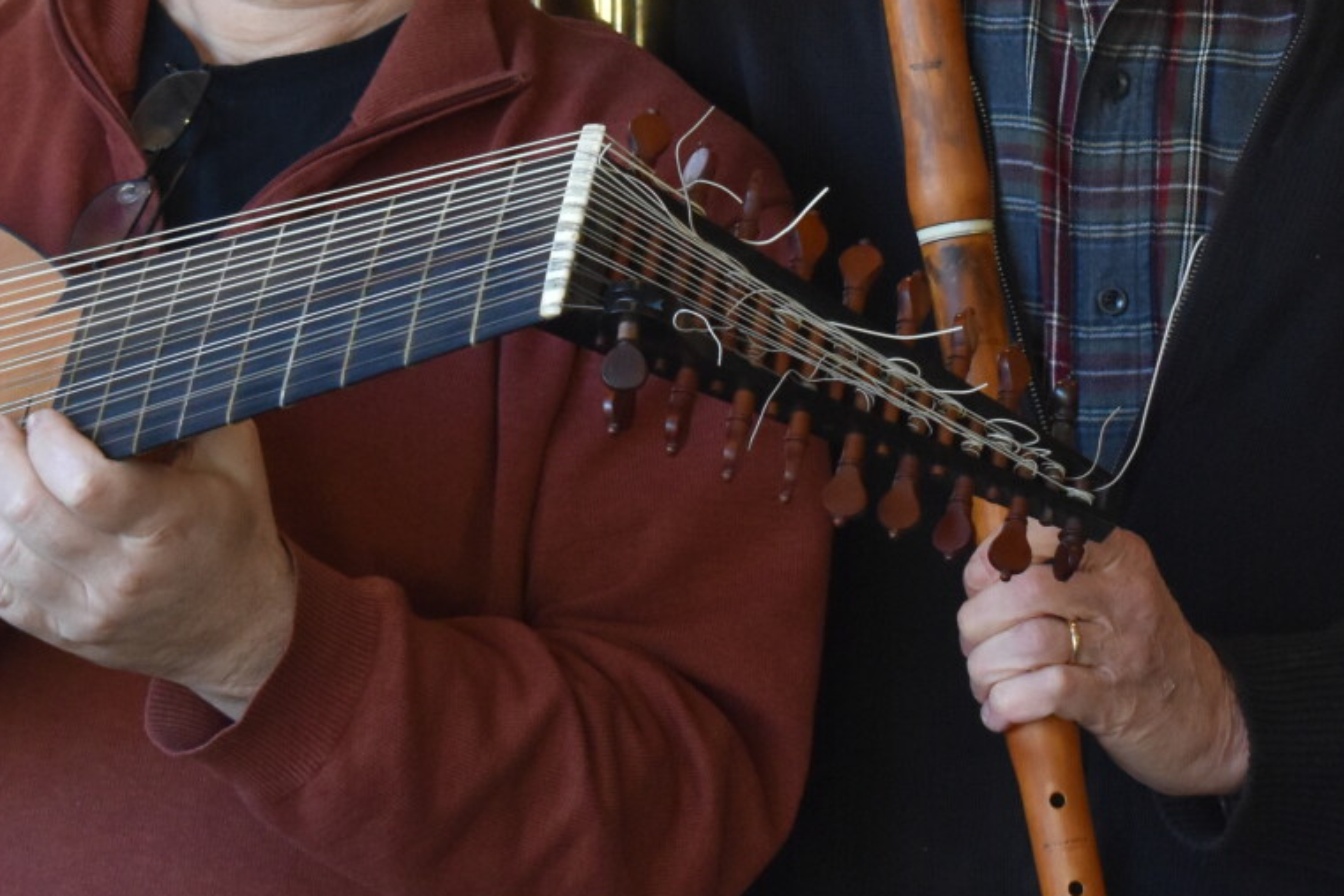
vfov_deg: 6.9
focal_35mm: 197
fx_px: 7353
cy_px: 50
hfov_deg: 10.4
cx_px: 560
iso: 1250
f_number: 5.6
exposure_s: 1/125
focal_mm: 50
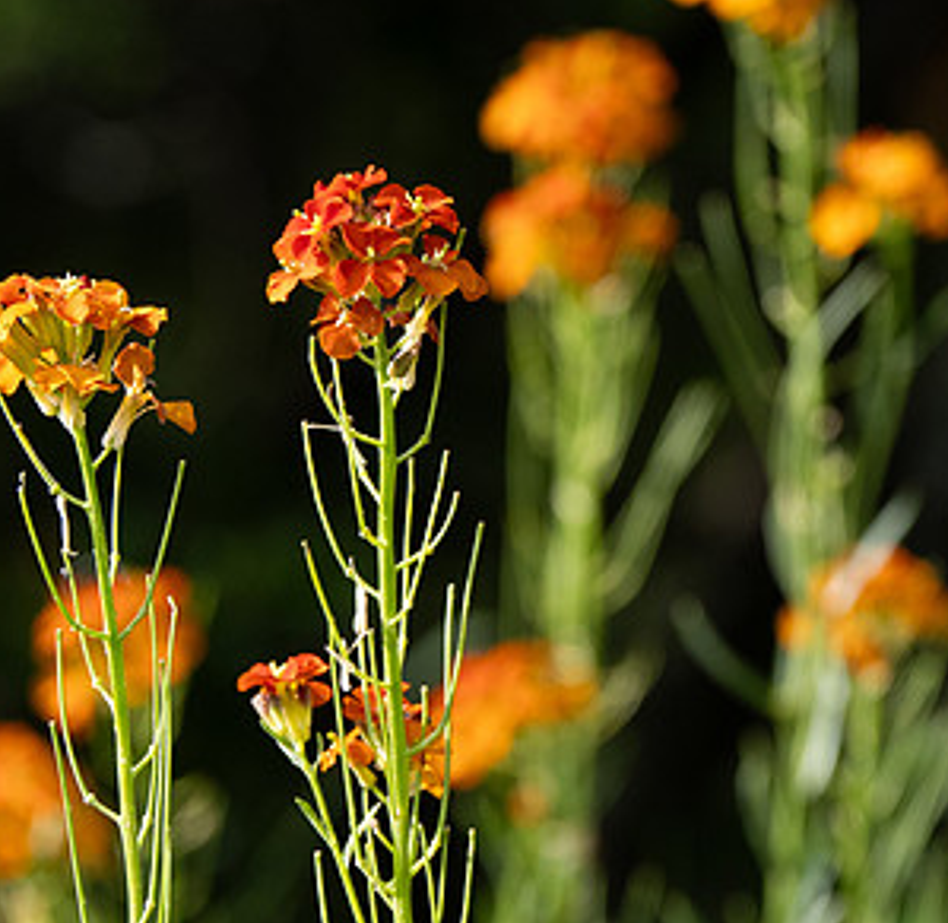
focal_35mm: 665
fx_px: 20331
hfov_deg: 2.7
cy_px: 450
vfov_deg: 2.6
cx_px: 84
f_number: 5.6
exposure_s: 1/250
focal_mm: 185
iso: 400
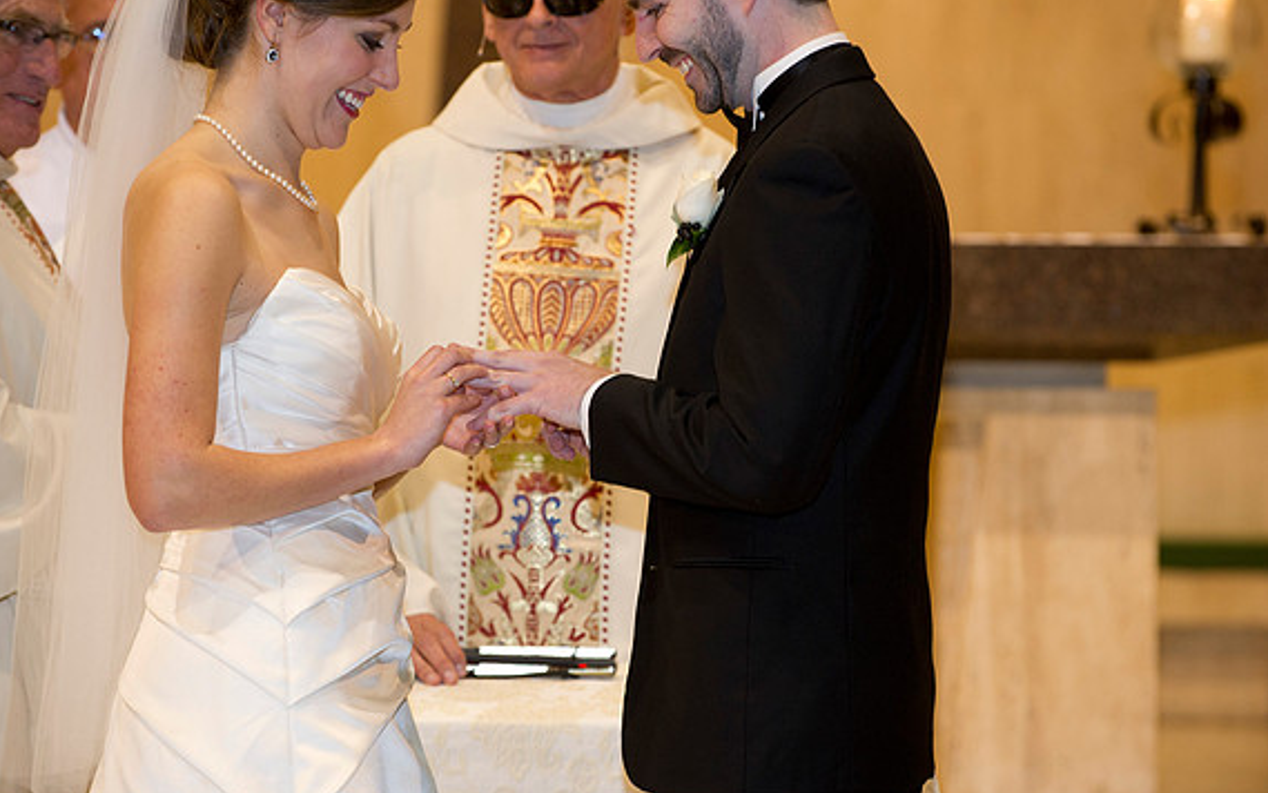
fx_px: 5738
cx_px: 626
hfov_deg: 12.6
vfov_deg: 7.9
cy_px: 394
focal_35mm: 166
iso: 1250
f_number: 3.5
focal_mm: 160
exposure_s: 1/60
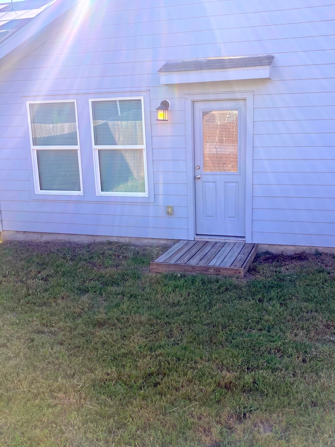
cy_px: 217
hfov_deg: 42.8
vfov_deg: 55.3
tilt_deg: -6.4
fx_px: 426
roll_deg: +1.9
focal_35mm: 33
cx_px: 196
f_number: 1.8
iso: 20
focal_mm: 3.99
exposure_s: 1/883
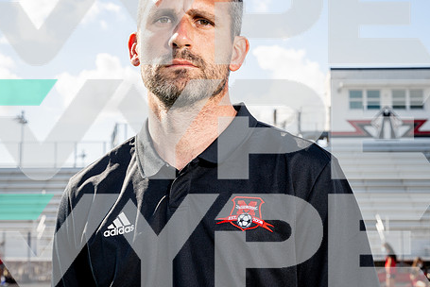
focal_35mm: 79
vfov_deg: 17.3
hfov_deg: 25.6
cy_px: 130
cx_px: 199
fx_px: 944
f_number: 10
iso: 250
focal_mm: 62
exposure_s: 1/250
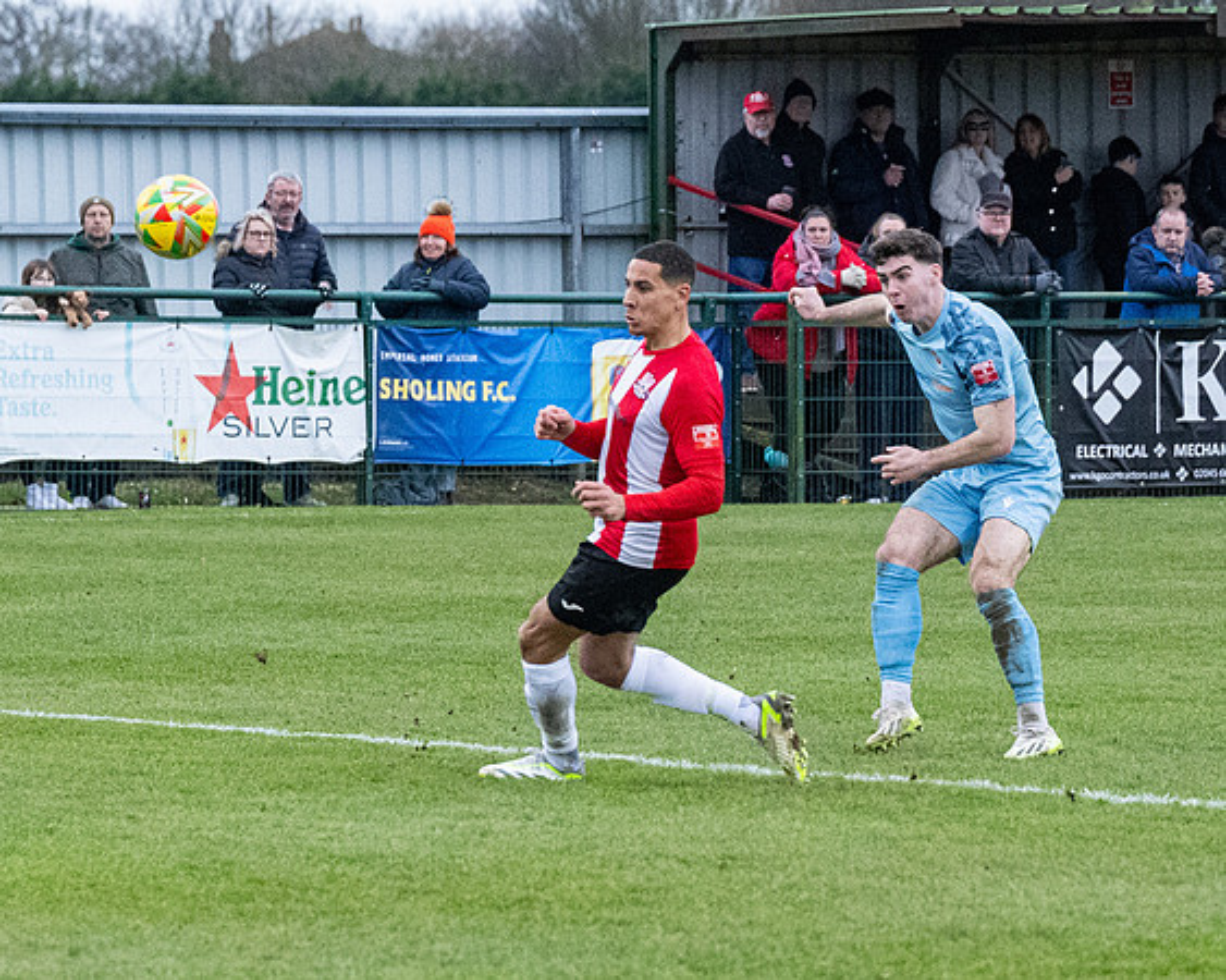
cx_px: 647
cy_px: 707
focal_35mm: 301
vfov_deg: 5.1
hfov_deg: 6.4
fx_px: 10904
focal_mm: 105
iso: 4000
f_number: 4
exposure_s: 1/1250
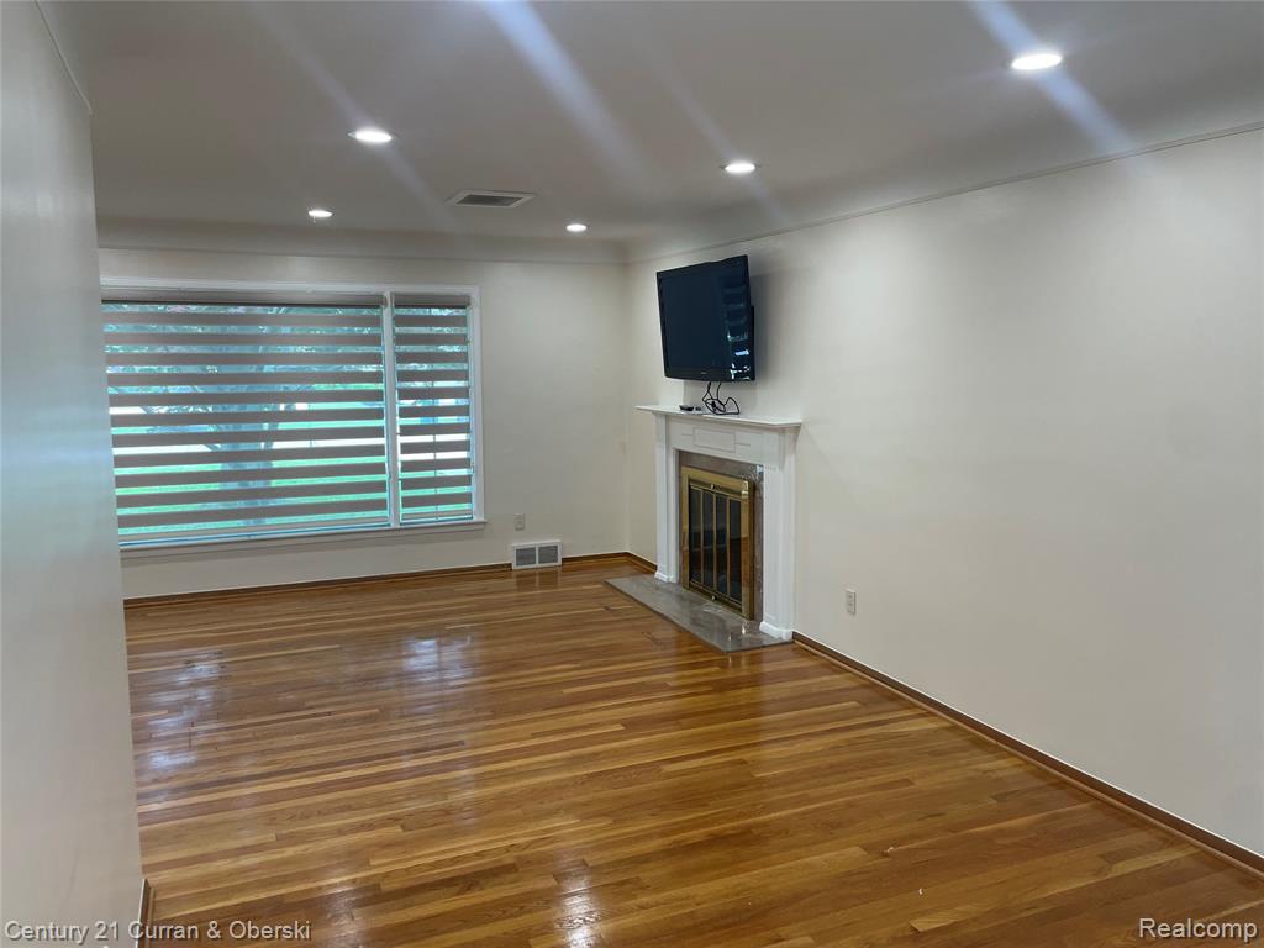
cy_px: 474
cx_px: 632
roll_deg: +1.1
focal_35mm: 26
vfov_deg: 53.1
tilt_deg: -7.5
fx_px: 949
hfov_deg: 67.3
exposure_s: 1/120
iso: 80
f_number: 1.6
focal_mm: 4.2
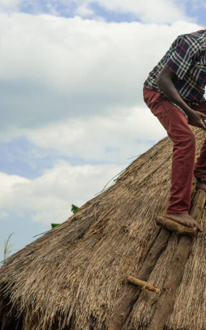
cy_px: 212
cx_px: 285
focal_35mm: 103
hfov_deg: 12.2
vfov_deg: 20.1
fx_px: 925
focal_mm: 50
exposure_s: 1/500
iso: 100
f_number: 5
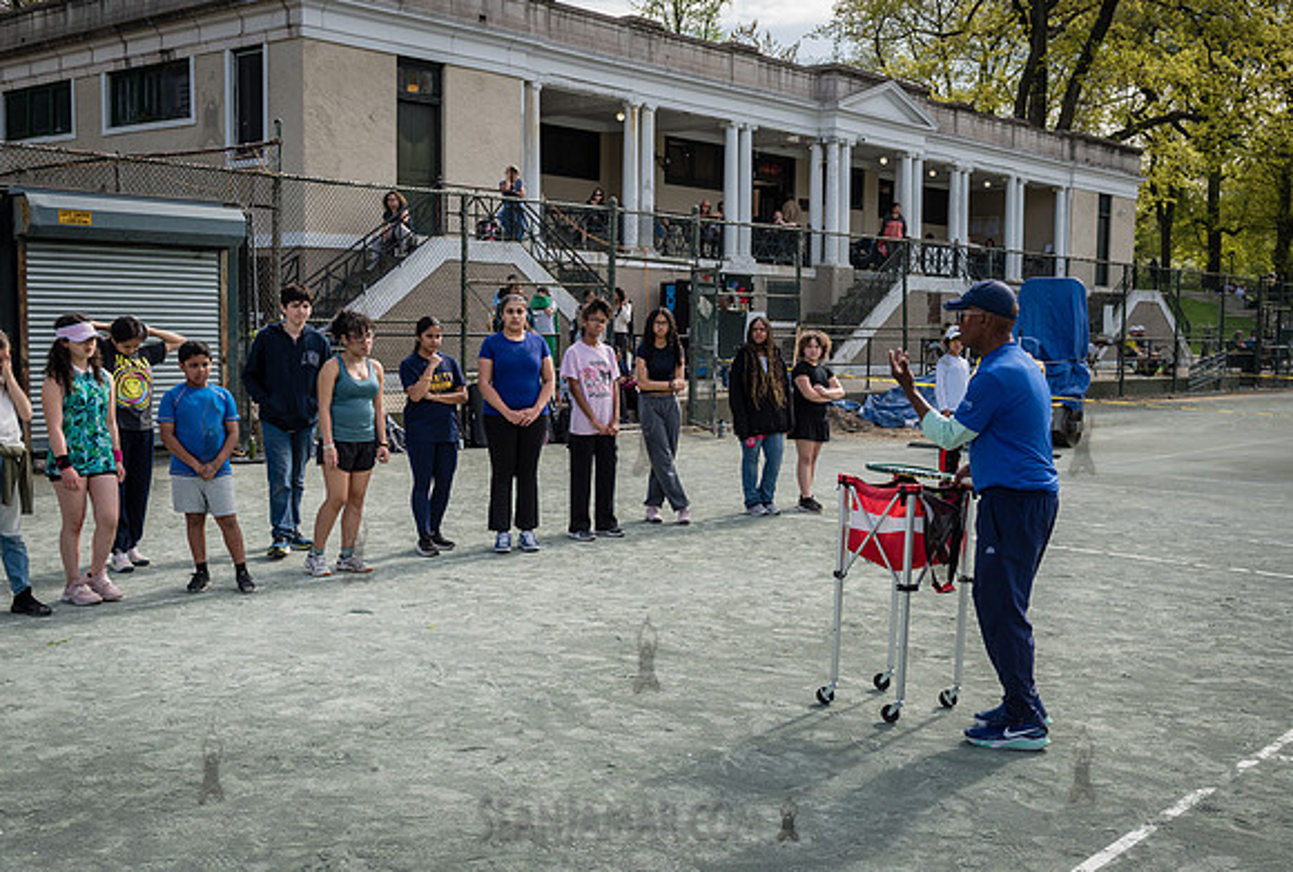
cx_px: 759
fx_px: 1438
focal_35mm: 40
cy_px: 459
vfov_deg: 33.7
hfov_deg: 48.2
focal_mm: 32
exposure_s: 1/400
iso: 100
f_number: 4.5
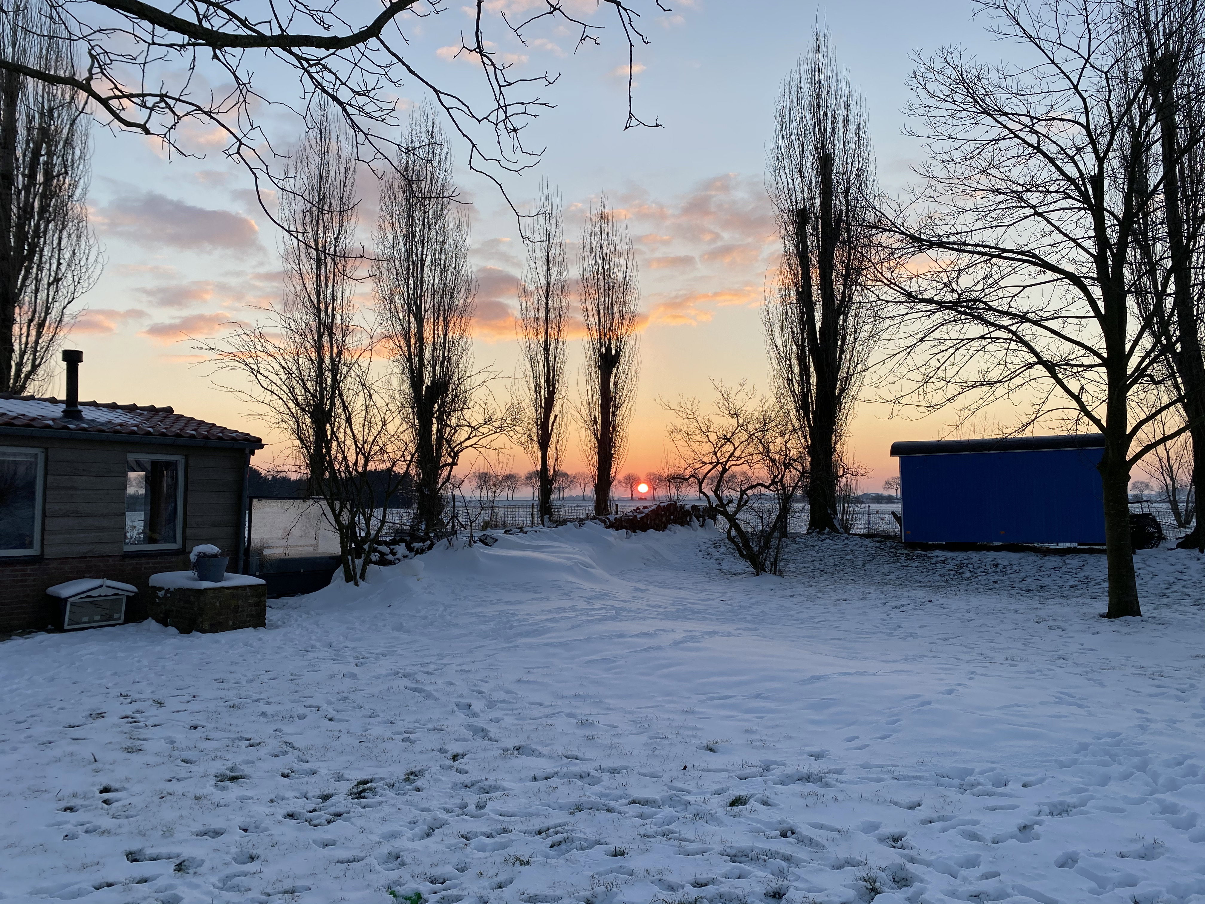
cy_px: 452
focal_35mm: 26
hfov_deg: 67.3
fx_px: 905
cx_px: 602
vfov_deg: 53.1
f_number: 1.8
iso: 32
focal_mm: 4.25
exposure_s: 1/452
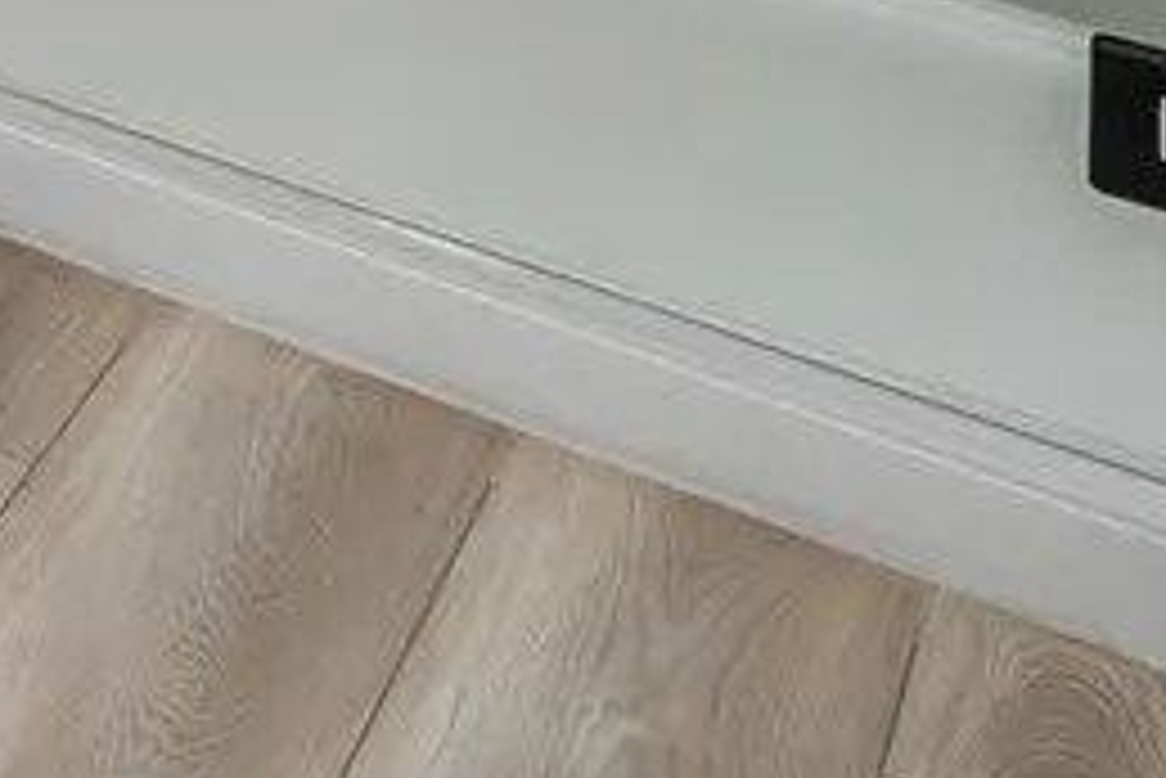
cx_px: -2402
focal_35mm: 85
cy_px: -1367
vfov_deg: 11.5
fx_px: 2754
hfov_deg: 11.2
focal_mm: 13
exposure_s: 1/30
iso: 1000
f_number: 7.1
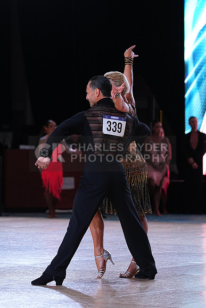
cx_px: 103
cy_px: 154
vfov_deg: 13.0
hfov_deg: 8.7
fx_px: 1355
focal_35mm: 158
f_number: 4
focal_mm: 158
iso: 1250
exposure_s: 1/500
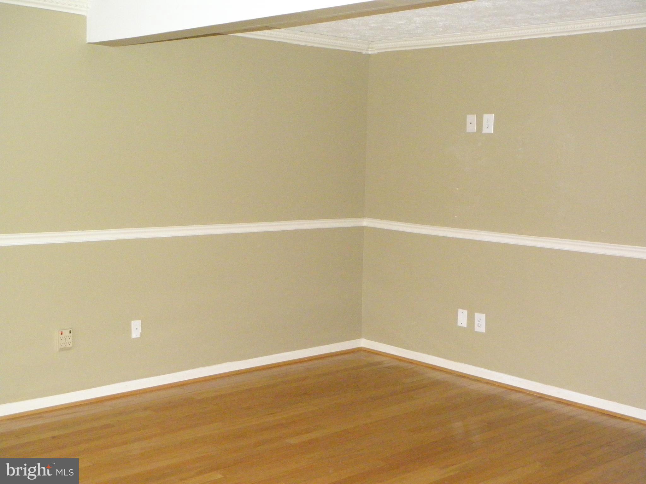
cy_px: 242
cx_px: 323
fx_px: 821
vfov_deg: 32.9
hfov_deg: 42.9
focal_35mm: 44
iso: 1000
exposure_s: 1/100
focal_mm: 7.9
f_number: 3.9
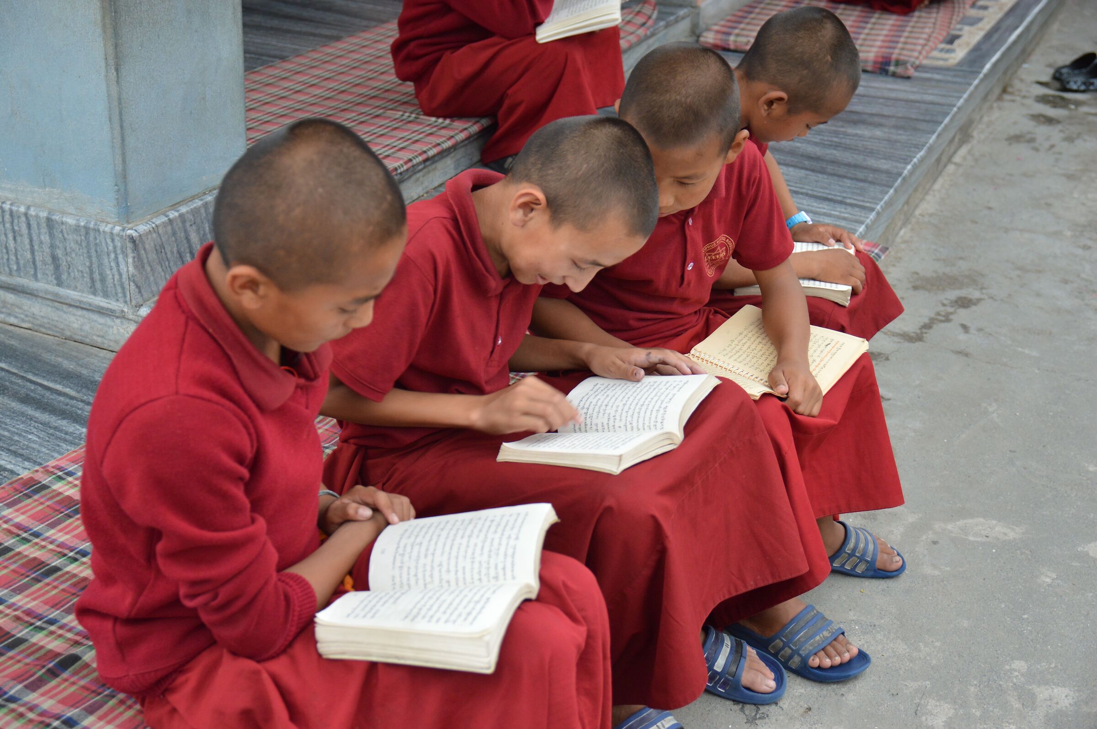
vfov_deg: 26.4
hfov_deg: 38.9
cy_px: 364
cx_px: 548
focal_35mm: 51
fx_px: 1553
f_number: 3.3
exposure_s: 1/50
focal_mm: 34
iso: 560
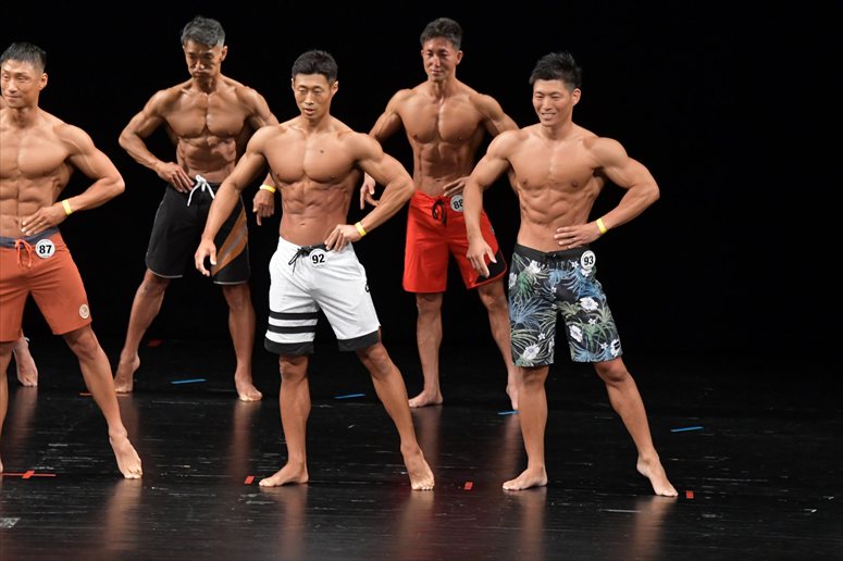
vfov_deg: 5.7
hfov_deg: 8.6
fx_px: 5617
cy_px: 280
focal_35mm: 240
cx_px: 422
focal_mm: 160
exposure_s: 1/400
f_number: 5.6
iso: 3200
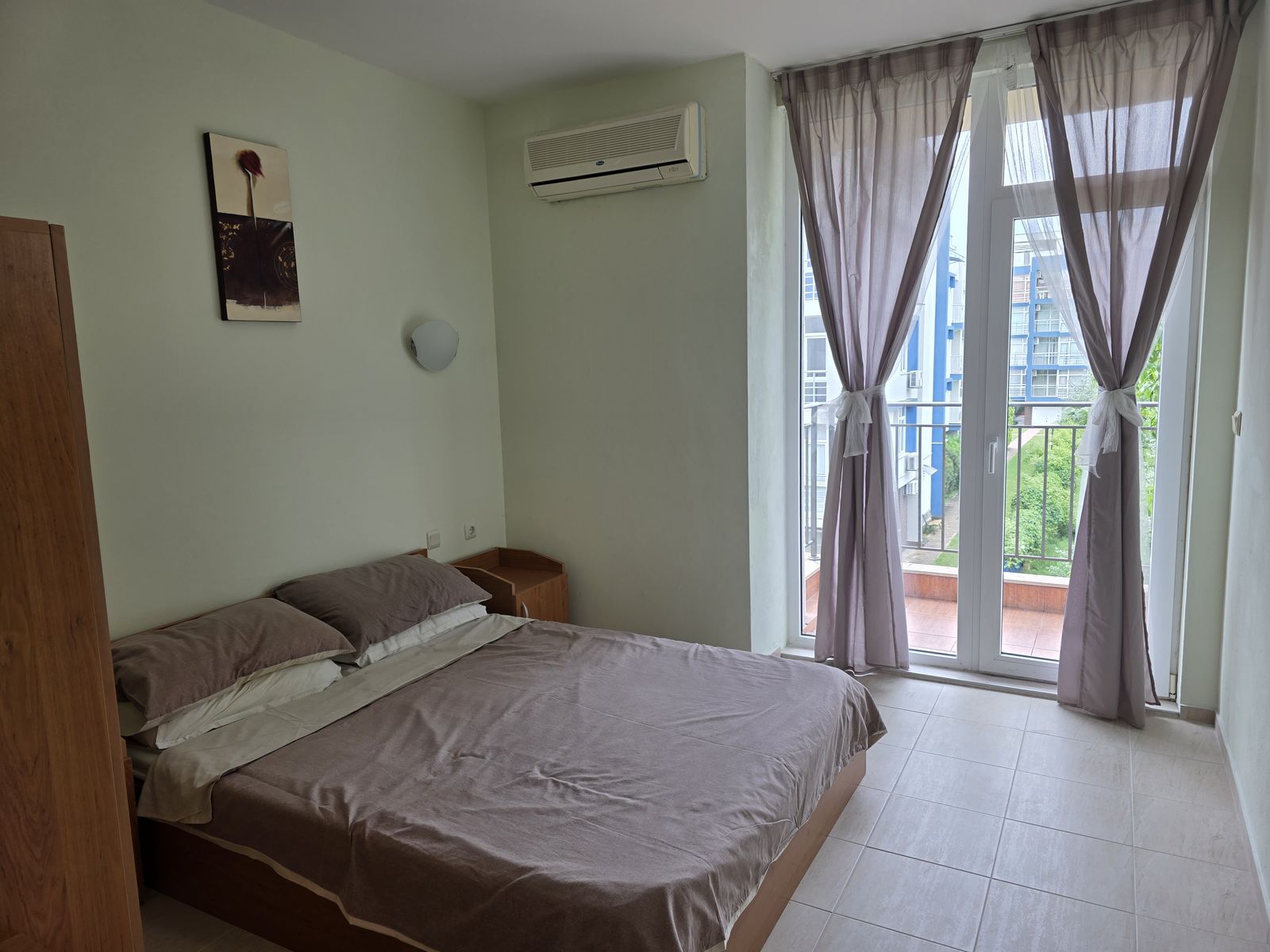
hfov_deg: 73.9
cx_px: 635
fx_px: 844
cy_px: 476
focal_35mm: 23
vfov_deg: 58.9
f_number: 1.7
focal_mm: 6.3
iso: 32
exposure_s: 1/100
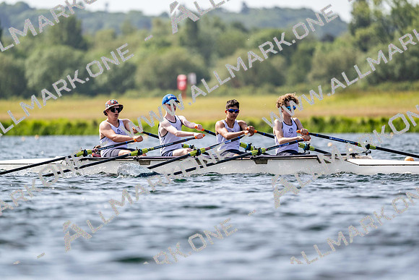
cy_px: 140
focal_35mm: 400
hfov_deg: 5.2
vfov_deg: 3.4
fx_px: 4656
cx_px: 210
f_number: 4.5
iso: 250
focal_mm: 400
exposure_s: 1/2500
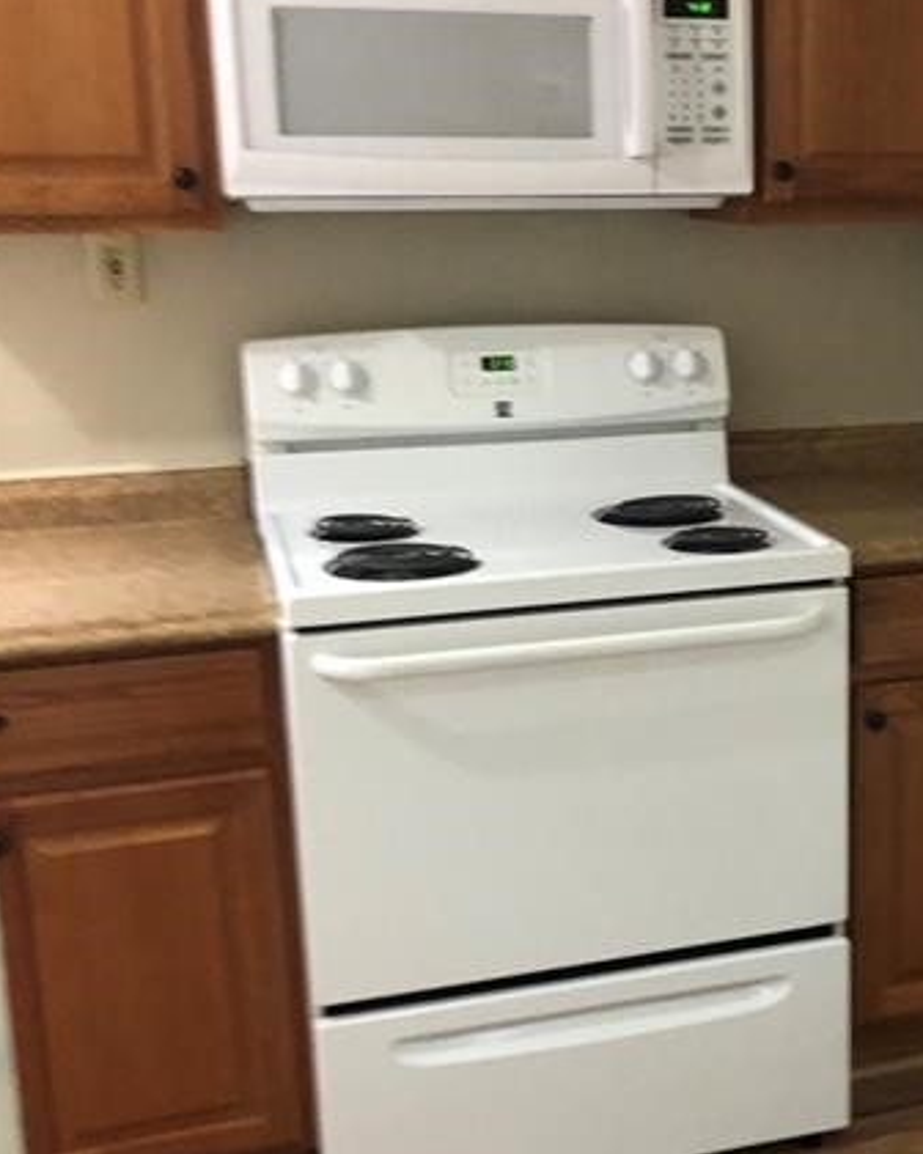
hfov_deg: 29.4
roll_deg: -2.7
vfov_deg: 37.3
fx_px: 1707
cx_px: 777
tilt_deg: -8.6
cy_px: 585
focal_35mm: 50
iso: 100
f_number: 1.8
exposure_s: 1/11
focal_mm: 3.99
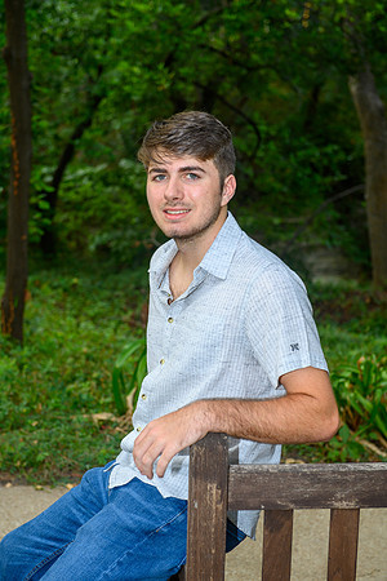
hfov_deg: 19.5
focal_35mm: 70
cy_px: 290
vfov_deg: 28.8
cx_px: 194
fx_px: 1129
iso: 200
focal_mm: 70
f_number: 5
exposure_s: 1/100
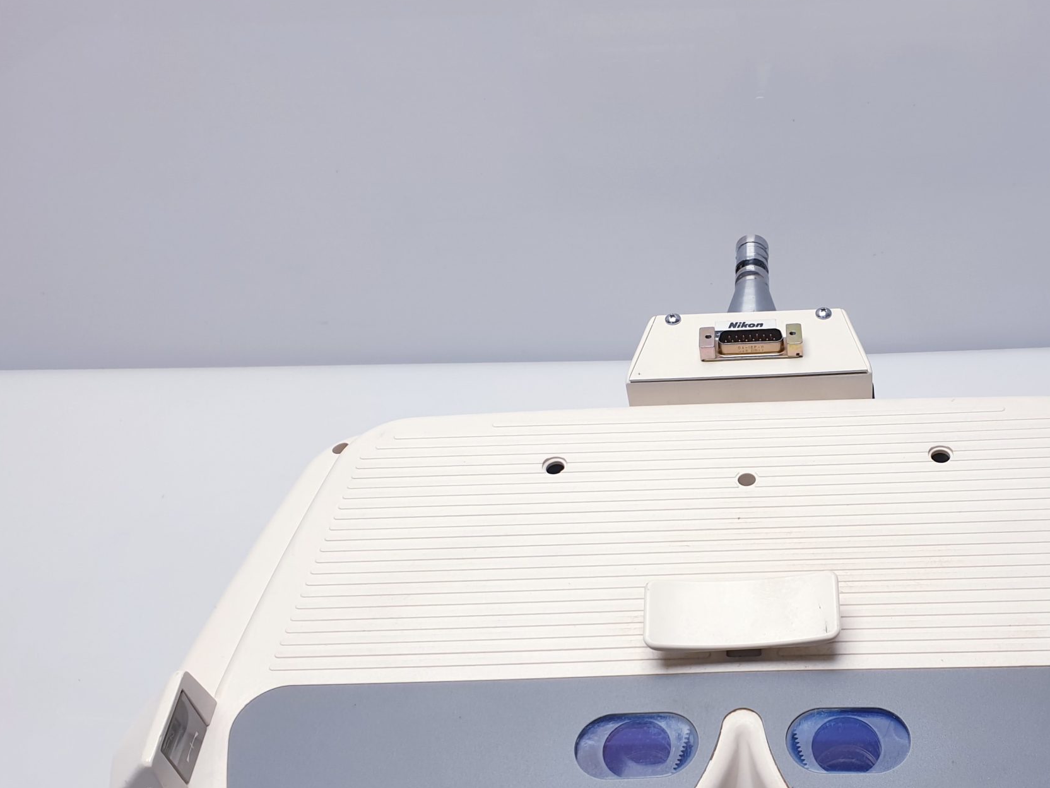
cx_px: 765
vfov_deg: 35.5
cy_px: 547
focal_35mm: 40
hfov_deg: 45.5
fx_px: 1213
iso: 50
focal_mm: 4.3
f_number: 2.4
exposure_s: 1/100
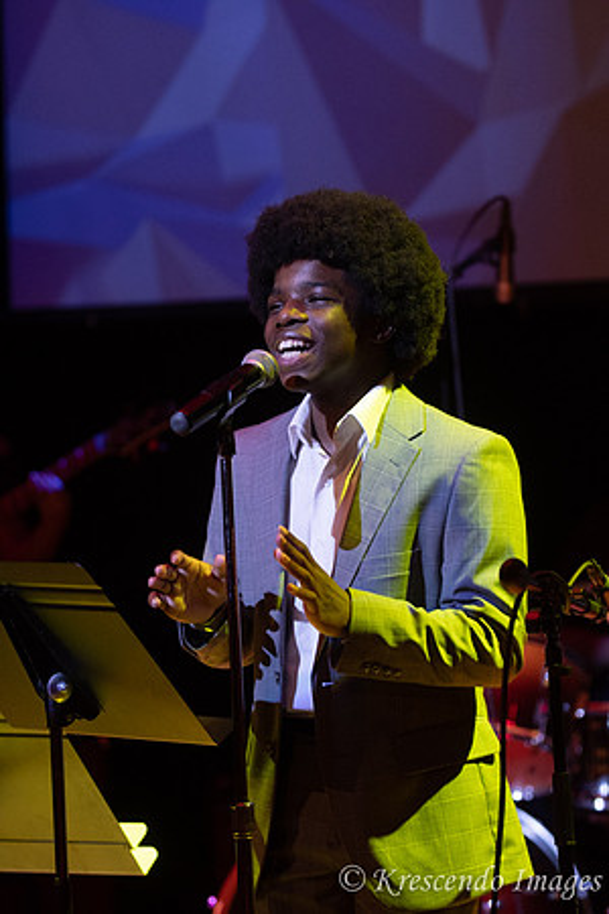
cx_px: 304
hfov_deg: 8.3
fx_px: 4187
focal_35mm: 165
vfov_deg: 12.5
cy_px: 457
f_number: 2.8
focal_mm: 110
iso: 1600
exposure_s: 1/200
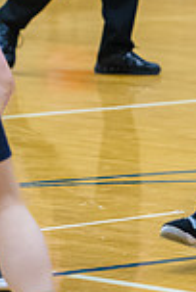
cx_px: 282
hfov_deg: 2.7
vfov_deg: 4.0
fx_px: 4178
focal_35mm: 514
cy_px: -23
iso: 3200
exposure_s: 1/400
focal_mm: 116
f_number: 3
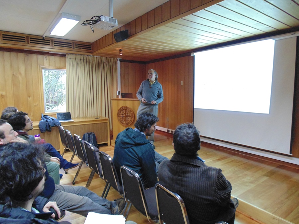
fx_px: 190
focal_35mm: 22
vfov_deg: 61.1
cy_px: 112
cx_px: 150
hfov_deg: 76.4
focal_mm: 4
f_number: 3.1
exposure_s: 1/13
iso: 400
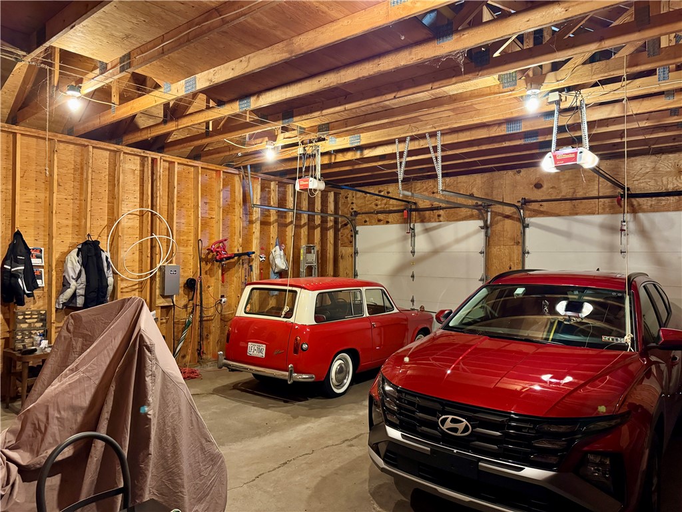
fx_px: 473
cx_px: 341
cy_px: 256
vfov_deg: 56.8
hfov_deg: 71.6
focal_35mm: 24
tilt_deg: -0.1
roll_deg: -0.7
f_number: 1.78
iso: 800
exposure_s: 1/40
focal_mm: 6.76
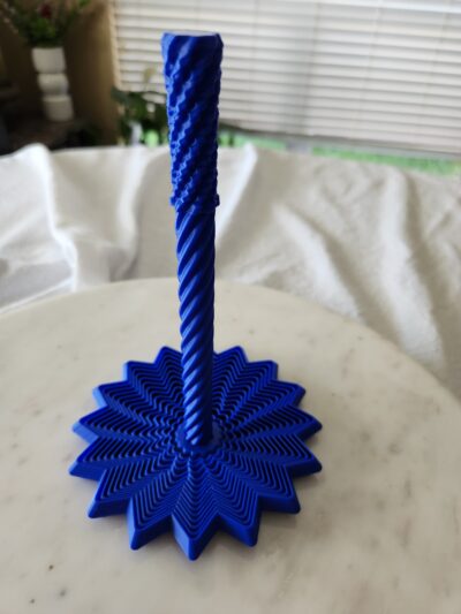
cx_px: 230
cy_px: 307
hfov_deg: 58.9
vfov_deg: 73.9
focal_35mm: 23
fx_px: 408
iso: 200
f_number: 1.8
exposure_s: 1/180
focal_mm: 5.4
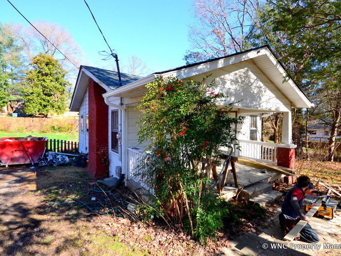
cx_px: 178
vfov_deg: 74.7
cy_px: 124
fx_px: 167
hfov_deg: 91.0
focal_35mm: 17
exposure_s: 1/160
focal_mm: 10
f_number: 9
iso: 400
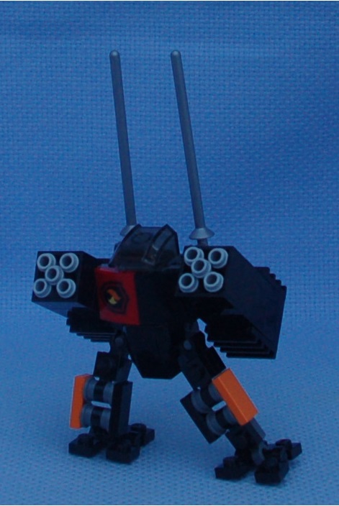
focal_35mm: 30
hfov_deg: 43.7
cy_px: 253
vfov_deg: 61.9
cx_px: 170
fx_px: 423
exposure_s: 1/500
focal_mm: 20
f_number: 3.8
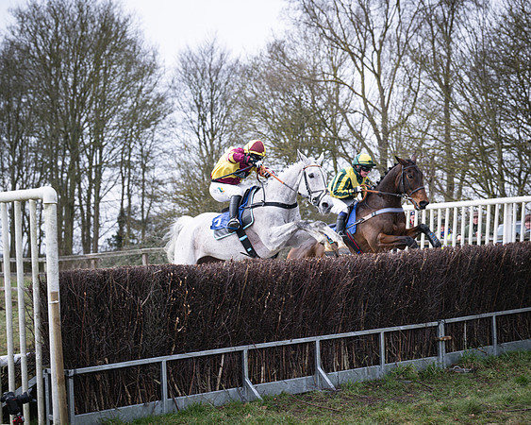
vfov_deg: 19.4
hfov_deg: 24.2
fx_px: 1239
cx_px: 266
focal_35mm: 79
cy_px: 212
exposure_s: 1/1000
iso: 400
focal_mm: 70
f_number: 5
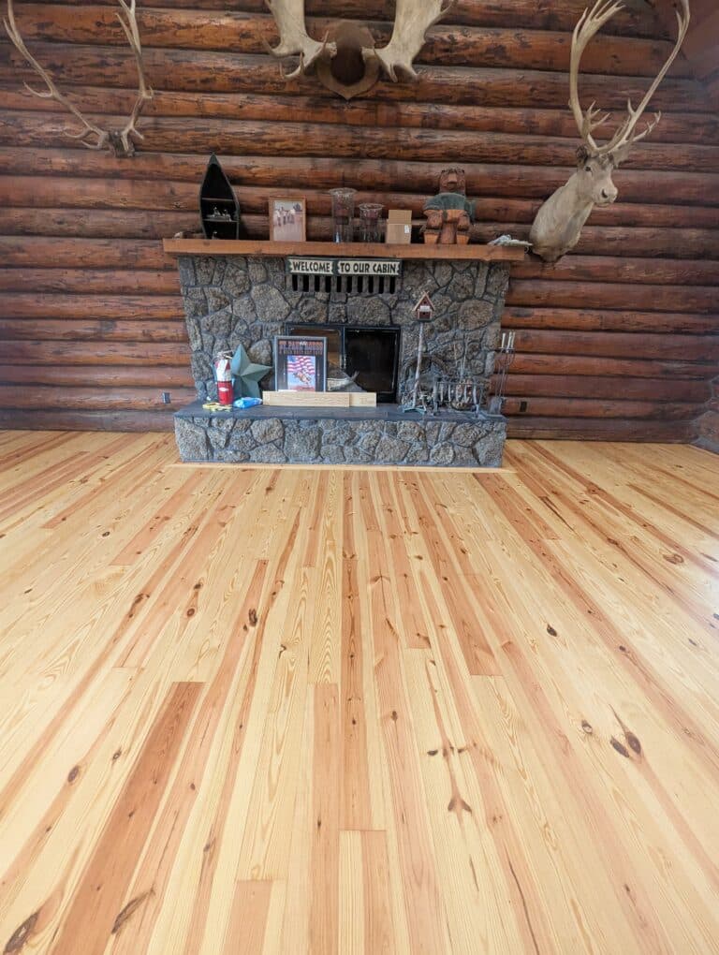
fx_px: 359
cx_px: 360
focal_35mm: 13
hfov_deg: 90.1
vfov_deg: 106.1
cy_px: 478
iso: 583
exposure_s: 1/60
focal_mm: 1.95
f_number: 2.2
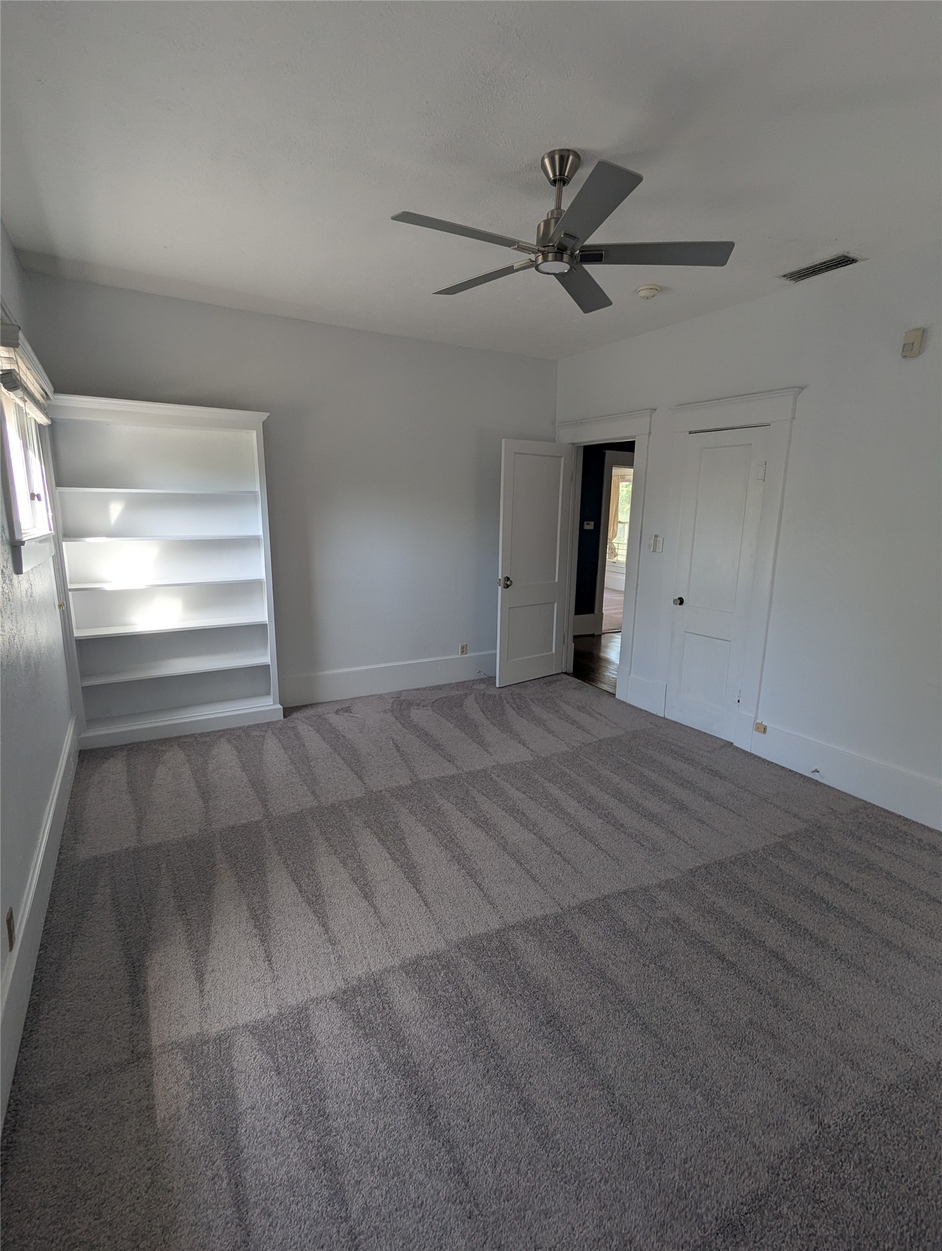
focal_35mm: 16
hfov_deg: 78.3
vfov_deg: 94.4
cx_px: 471
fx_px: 579
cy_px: 626
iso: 44
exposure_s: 1/85.1
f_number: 2.2
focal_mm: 2.35
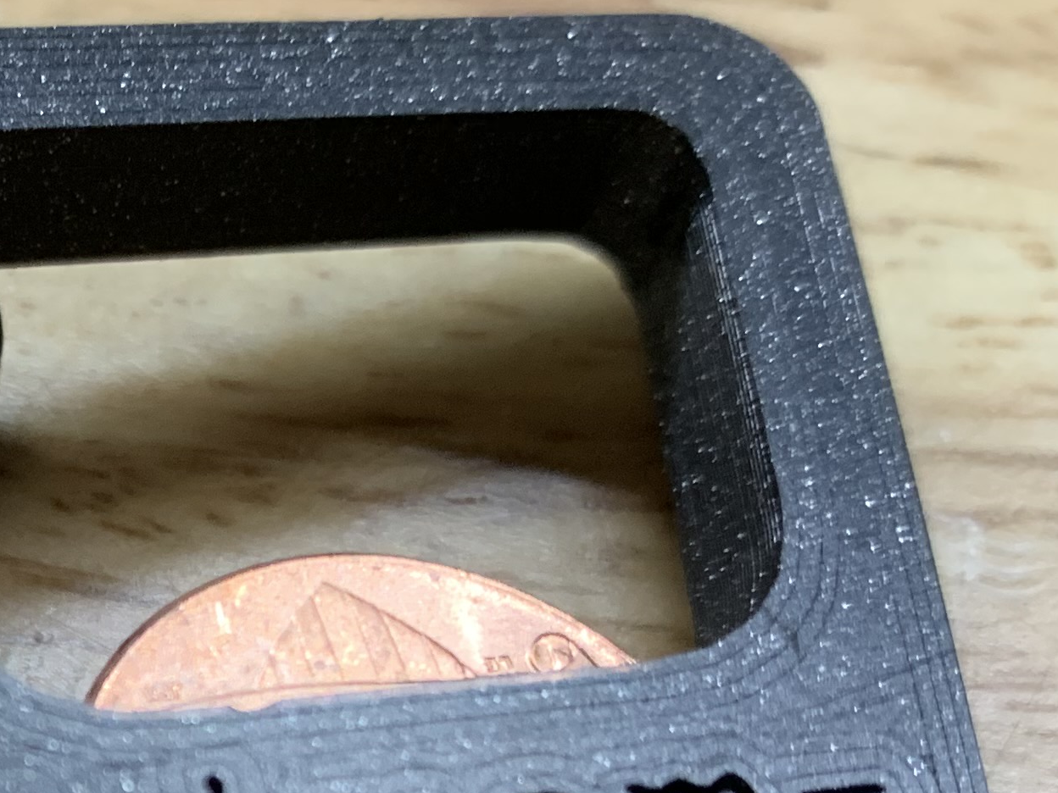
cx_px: -207
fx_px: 2567
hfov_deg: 21.6
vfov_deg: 16.9
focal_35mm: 84
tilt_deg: -57.0
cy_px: 925
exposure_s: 1/60
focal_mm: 4.25
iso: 160
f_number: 1.8
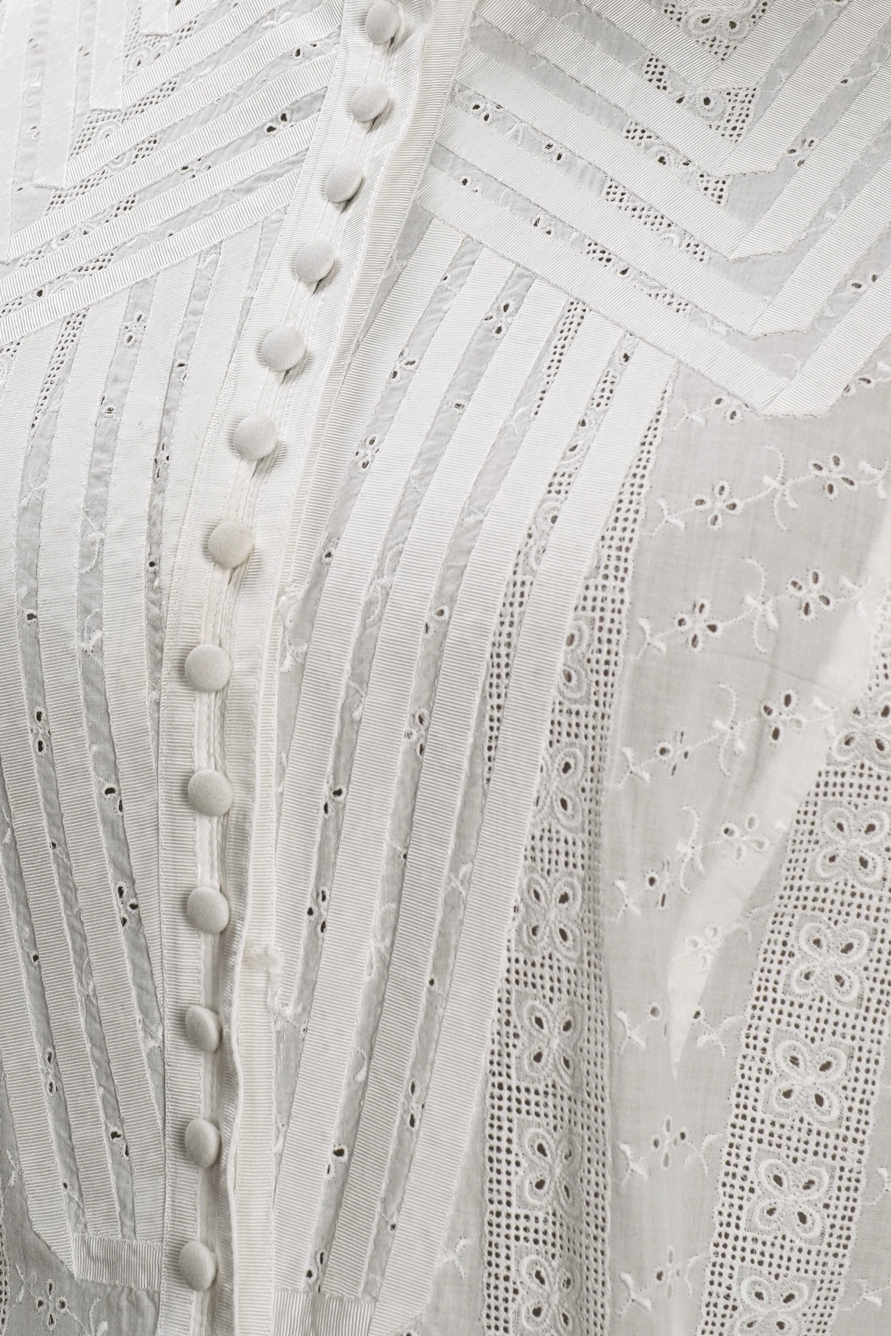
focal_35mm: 75
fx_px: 2784
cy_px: 442
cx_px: 292
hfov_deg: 18.1
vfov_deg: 26.8
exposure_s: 1/60
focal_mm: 32
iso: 320
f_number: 8
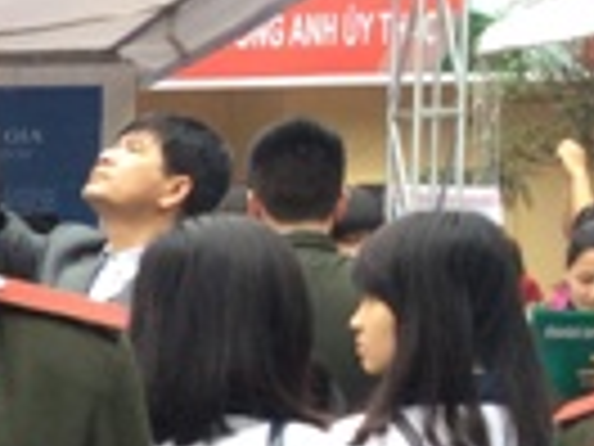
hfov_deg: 13.0
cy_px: 554
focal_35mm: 134
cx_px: -544
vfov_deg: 10.8
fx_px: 2299
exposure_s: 1/120
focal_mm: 3.3
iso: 64
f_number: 2.4
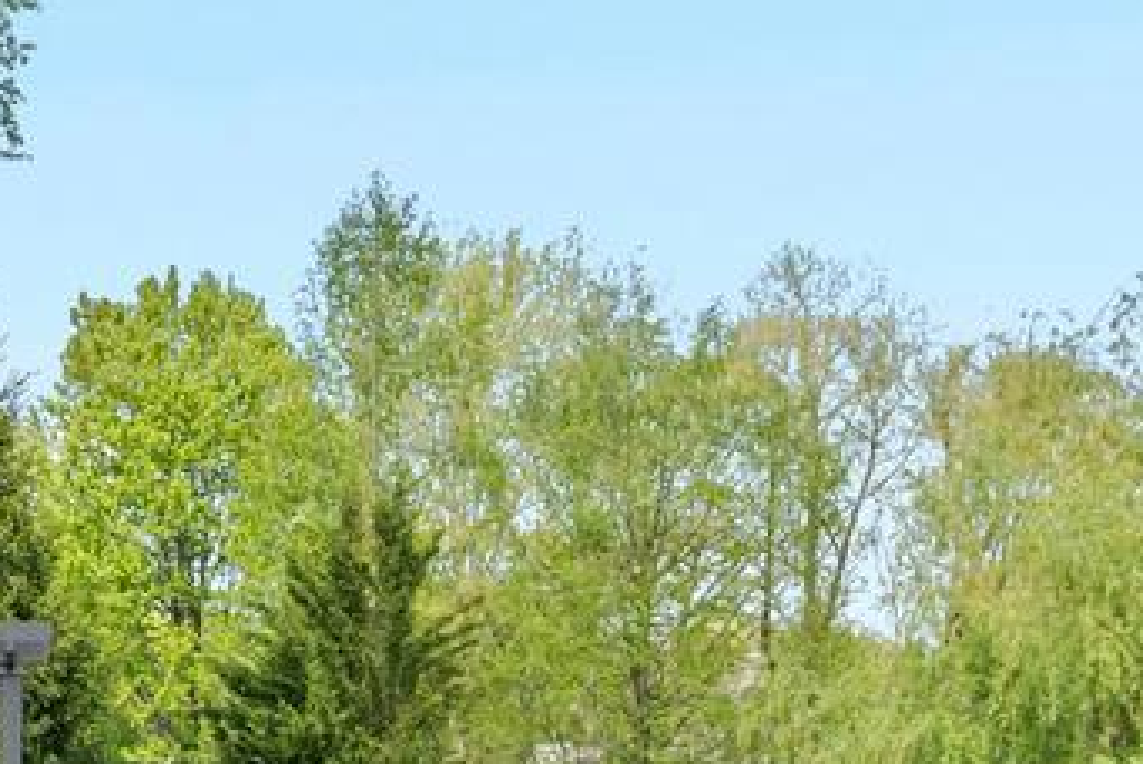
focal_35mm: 84
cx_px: 37
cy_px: 1158
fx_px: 2669
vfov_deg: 15.1
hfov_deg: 23.3
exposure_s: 1/400
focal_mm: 14
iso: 800
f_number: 7.1
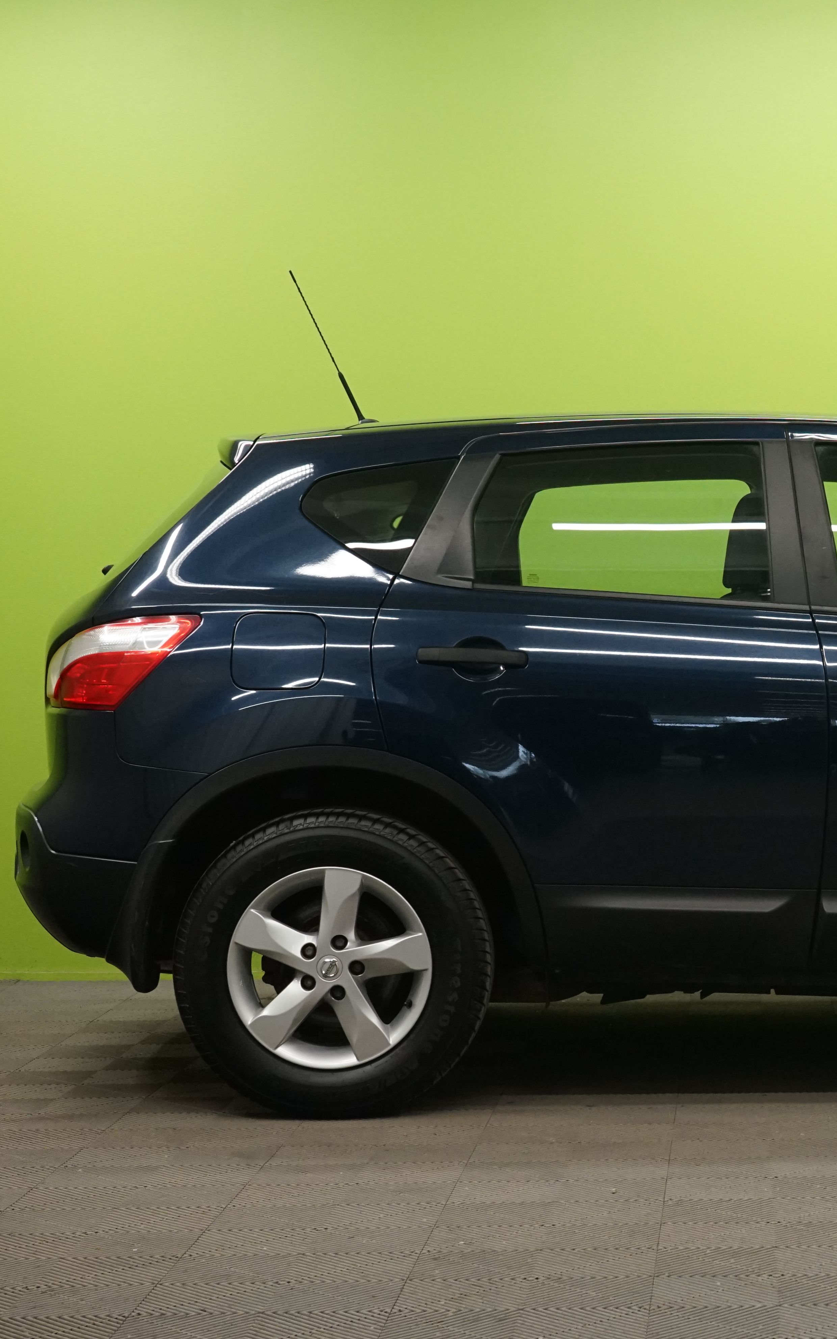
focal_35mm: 71
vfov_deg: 29.0
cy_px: 675
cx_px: 906
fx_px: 2592
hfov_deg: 17.7
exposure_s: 1/30
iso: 2500
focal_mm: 46
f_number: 9
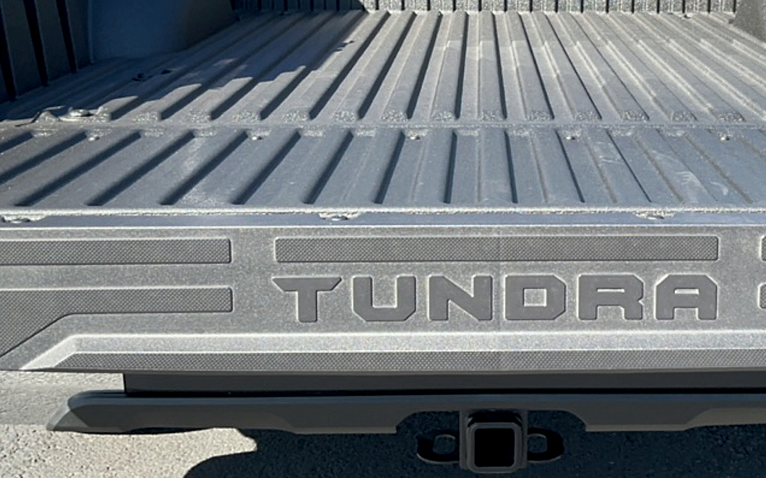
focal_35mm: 48
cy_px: 114
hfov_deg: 41.2
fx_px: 1002
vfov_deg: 26.5
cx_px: 520
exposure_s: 1/442
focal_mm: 3
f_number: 1.8
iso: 25
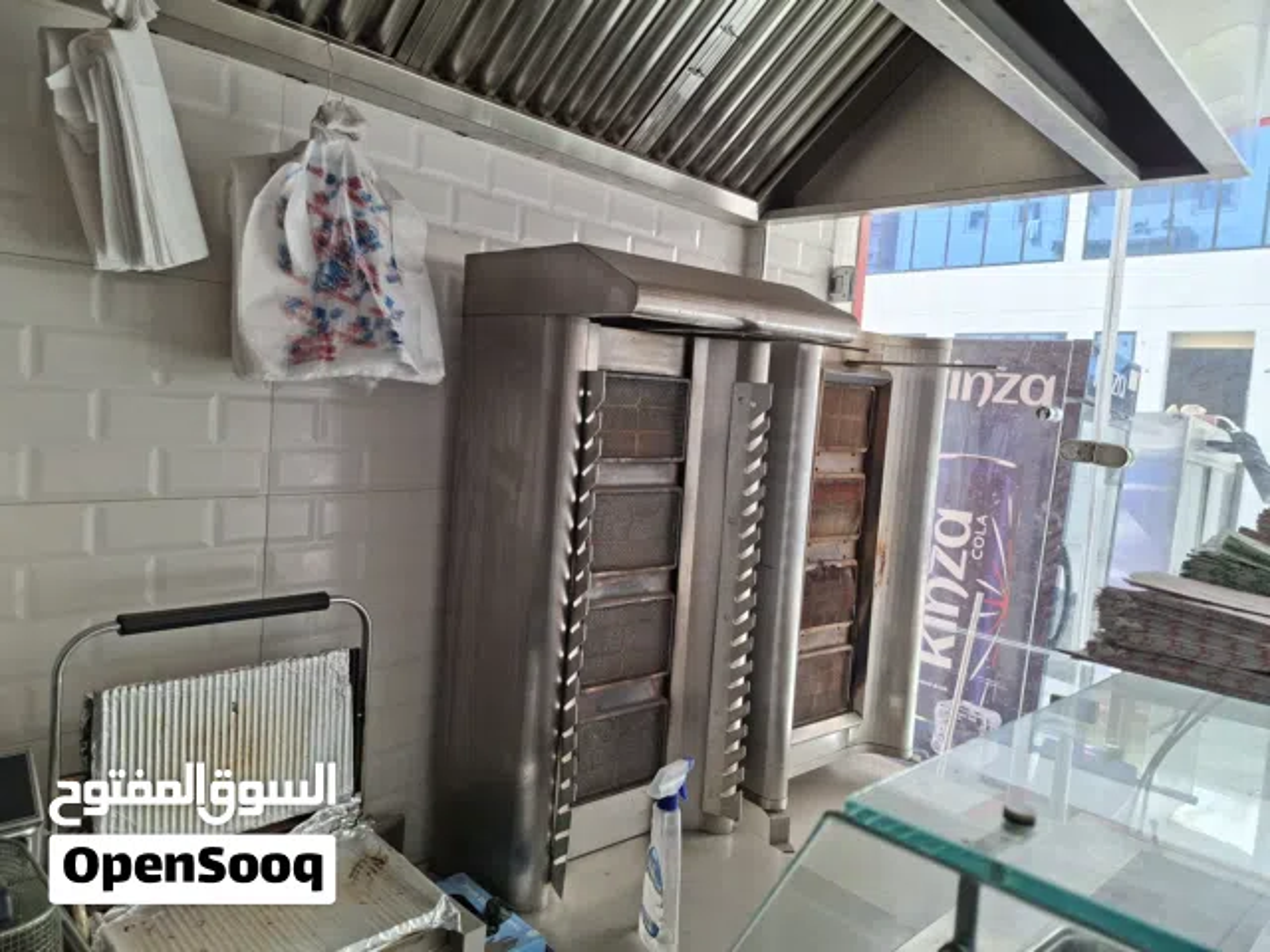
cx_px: 635
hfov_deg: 73.9
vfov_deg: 58.9
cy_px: 476
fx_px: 844
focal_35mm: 23
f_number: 1.8
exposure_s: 1/138
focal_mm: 5.54
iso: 50
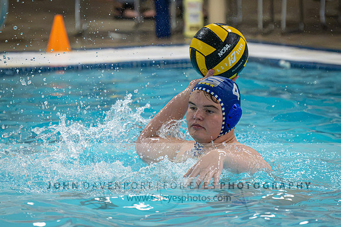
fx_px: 4843
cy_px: 125
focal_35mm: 511
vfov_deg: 2.7
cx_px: 170
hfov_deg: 4.0
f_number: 4
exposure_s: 1/1000
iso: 16000
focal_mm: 280
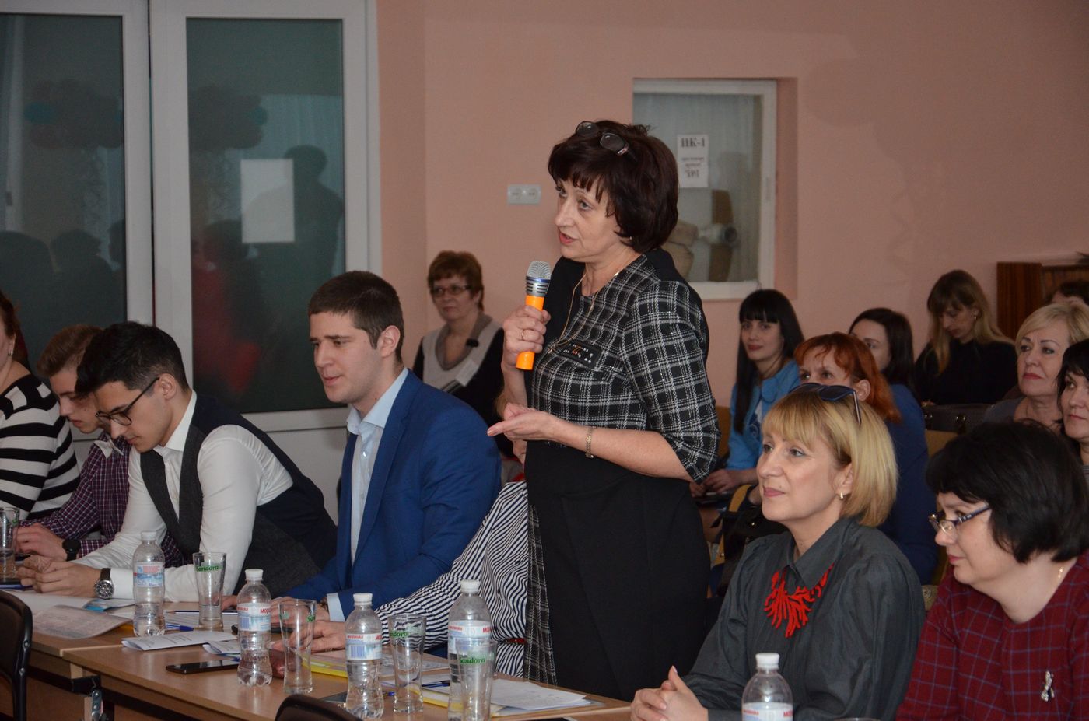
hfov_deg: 19.5
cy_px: 360
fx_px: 3169
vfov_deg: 13.0
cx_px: 544
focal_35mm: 105
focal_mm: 70
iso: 1000
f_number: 5.3
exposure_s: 1/200
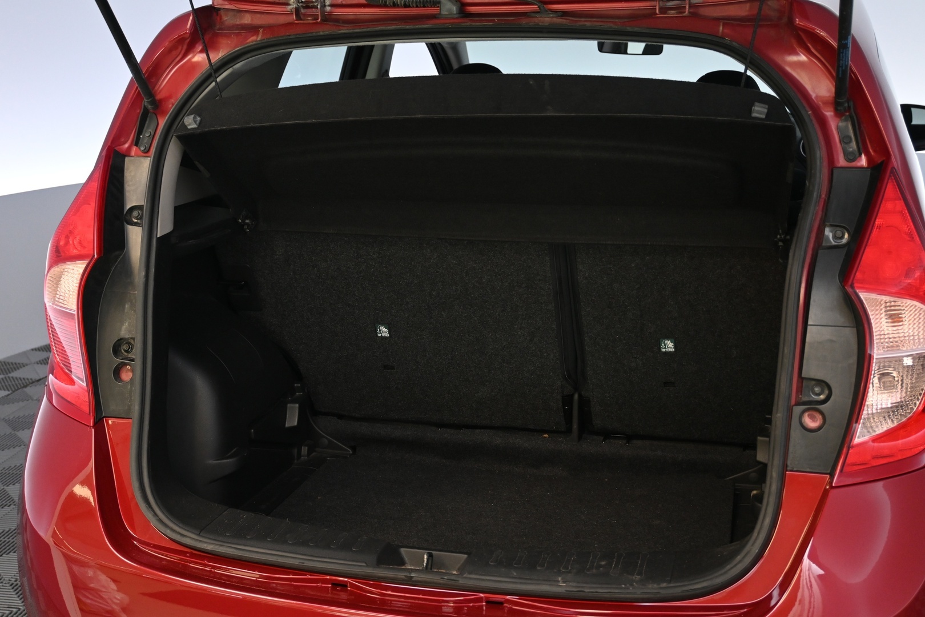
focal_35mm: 44
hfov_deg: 45.0
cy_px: 308
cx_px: 462
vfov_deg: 30.8
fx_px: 1118
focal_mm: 29
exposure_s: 1/50
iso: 1000
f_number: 4.8
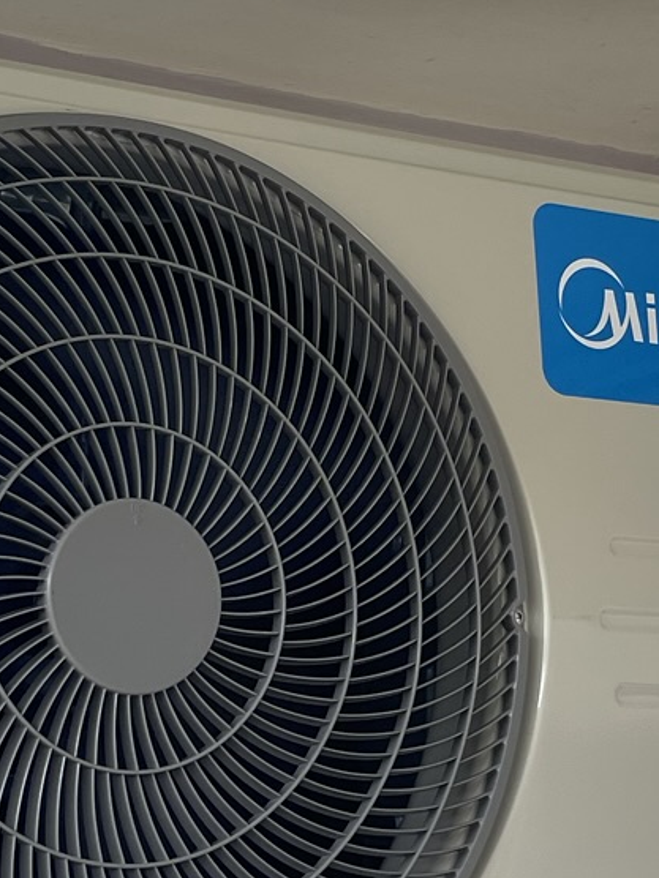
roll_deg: +1.7
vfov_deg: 21.8
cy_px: 392
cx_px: 370
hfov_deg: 16.4
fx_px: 2284
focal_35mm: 90
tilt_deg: +9.4
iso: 64
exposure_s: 1/121
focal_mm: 5.1
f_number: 1.6
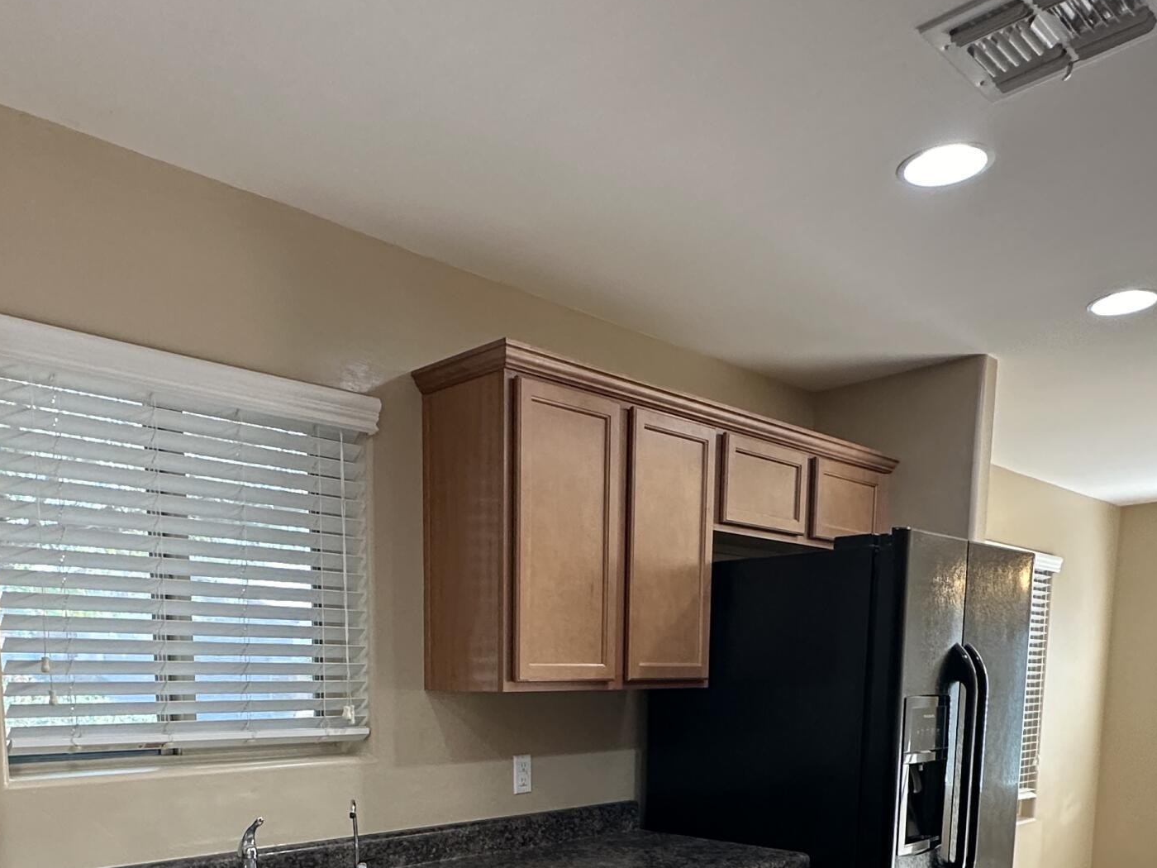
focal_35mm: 30
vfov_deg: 42.2
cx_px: 469
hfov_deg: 59.5
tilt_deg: -6.4
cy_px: 813
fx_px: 1003
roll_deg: -0.1
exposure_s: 1/120
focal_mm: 2.22
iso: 250
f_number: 2.2
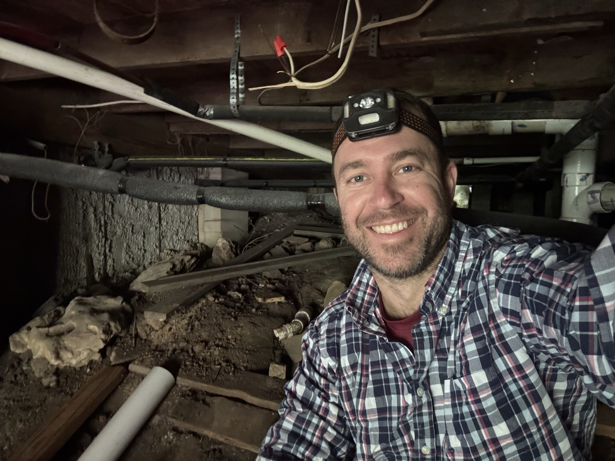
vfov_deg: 58.9
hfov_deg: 73.9
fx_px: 409
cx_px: 308
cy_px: 230
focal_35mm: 23
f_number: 1.9
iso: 640
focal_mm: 2.69
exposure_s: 1/21
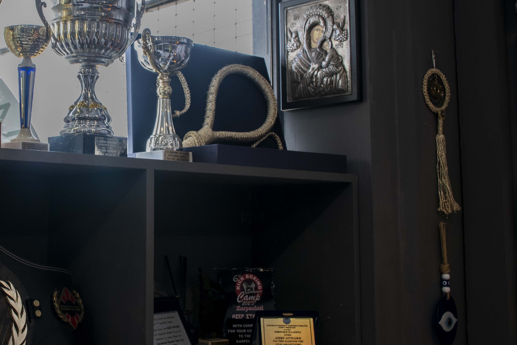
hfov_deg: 32.6
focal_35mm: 60
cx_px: 111
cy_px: 143
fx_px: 860
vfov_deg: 22.6
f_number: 3.8
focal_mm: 23
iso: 400
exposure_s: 1/125
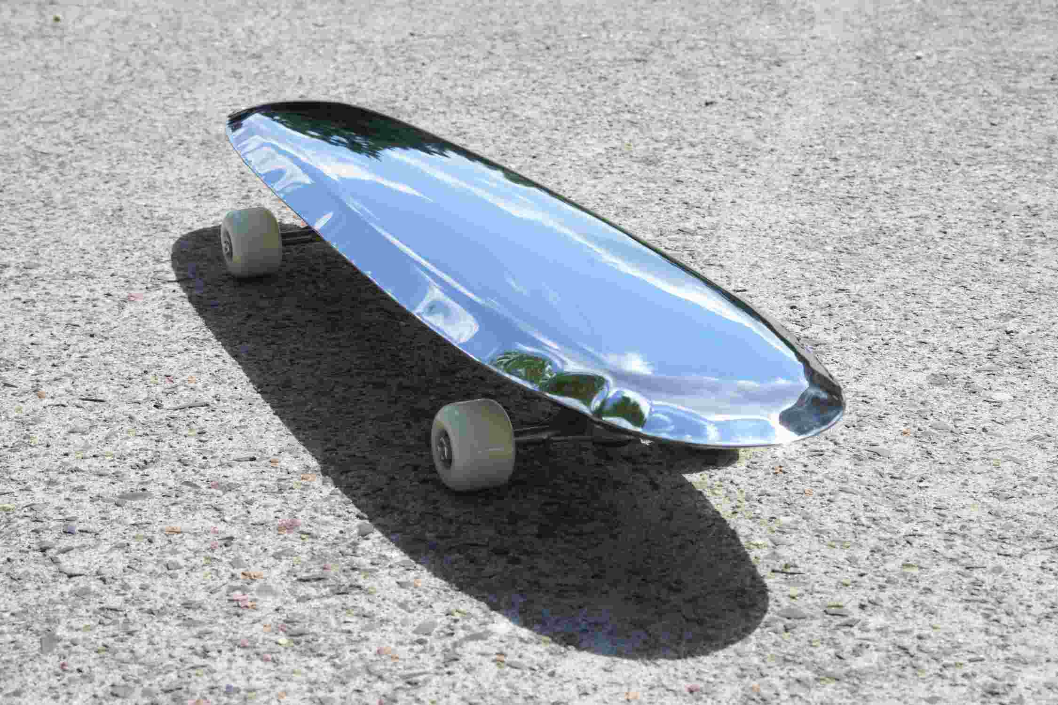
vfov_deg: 19.5
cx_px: 529
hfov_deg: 28.8
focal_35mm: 70
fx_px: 2057
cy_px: 352
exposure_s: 1/40
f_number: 16
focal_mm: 70
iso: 80
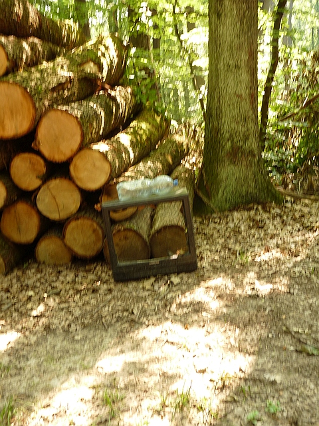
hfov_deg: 33.6
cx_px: 160
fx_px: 528
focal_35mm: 43
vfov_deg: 43.9
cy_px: 213
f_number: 3
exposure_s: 1/30
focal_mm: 7.6
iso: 125
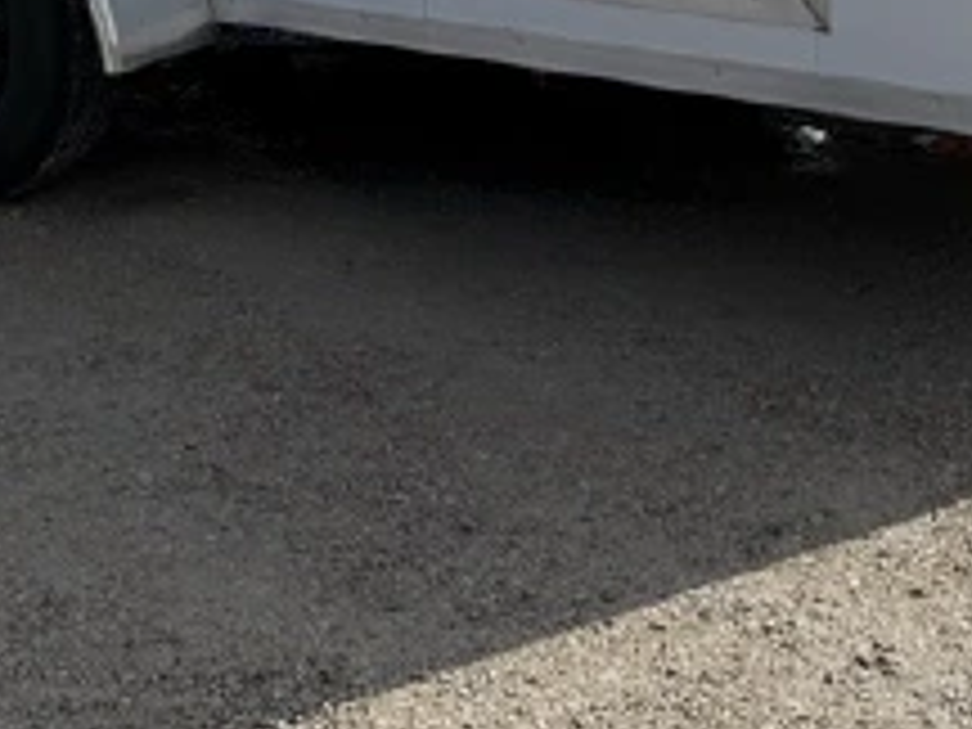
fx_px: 2499
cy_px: -432
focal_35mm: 89
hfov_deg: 21.6
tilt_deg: -3.9
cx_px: 819
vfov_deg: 15.1
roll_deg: +1.1
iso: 80
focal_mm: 6.76
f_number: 1.78
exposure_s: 1/9091
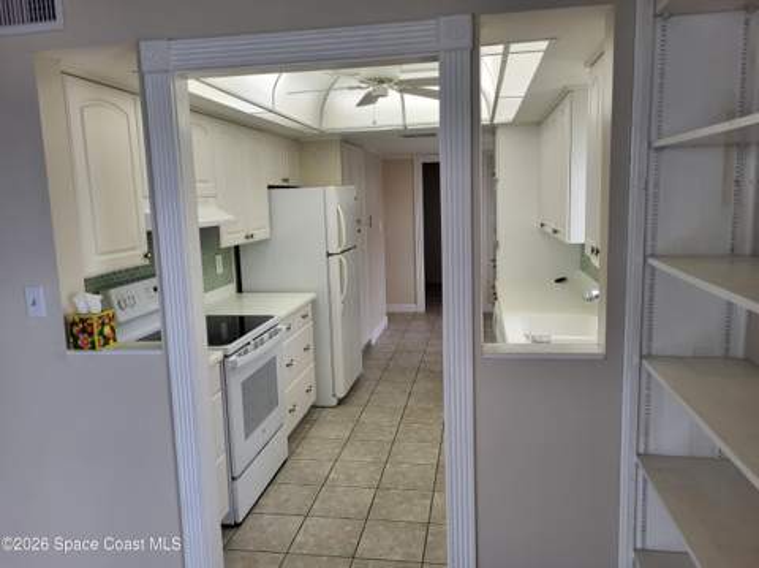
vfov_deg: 53.0
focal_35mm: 26
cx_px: 380
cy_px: 284
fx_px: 570
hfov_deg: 67.4
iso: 80
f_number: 1.8
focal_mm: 5.4
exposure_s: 1/120
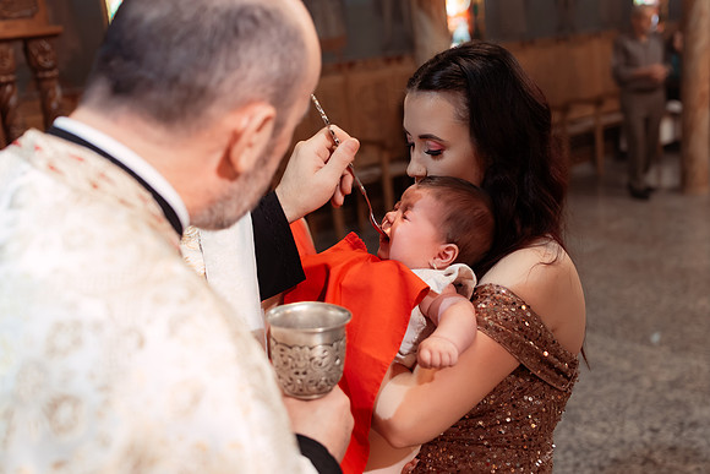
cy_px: 246
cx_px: 398
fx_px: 784
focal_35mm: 40
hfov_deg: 48.6
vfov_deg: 33.6
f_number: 2.8
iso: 1600
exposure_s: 1/250
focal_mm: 35
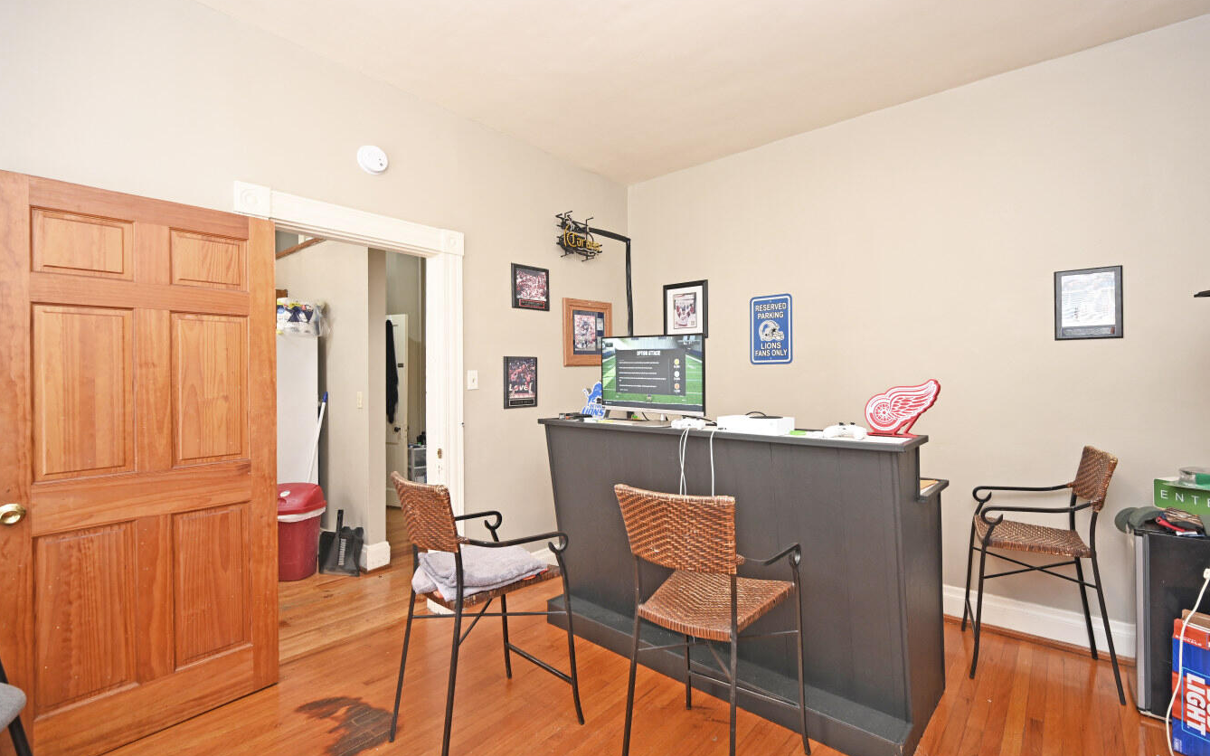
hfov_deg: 97.6
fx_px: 528
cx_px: 651
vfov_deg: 71.2
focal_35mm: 16
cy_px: 373
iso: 640
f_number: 4
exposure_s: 1/60
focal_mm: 14
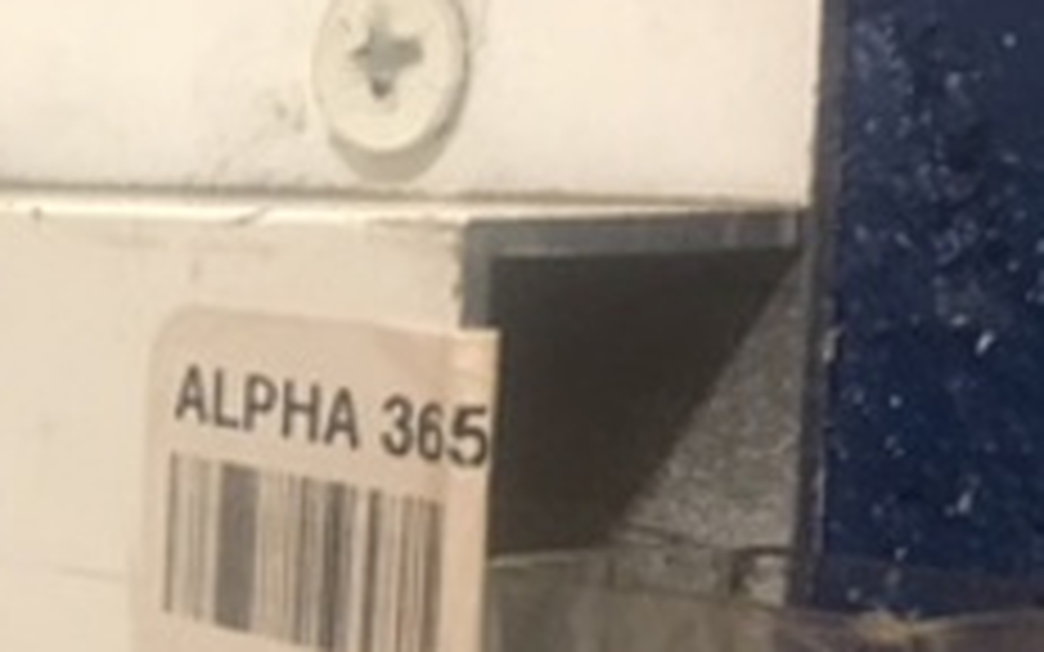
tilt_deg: -9.3
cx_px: -346
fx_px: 3016
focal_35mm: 106
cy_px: 656
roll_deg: -0.3
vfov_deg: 12.2
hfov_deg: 18.2
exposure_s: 1/20
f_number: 2.2
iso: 200
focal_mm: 4.15
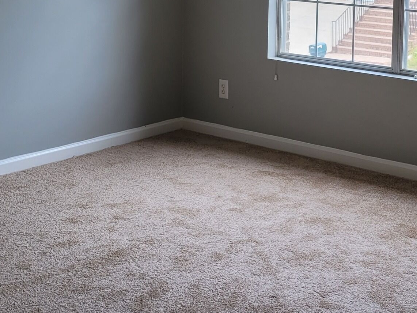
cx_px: 321
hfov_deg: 27.3
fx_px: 843
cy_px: 4
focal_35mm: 70
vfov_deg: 20.4
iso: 40
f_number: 1.8
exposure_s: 1/141
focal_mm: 5.4
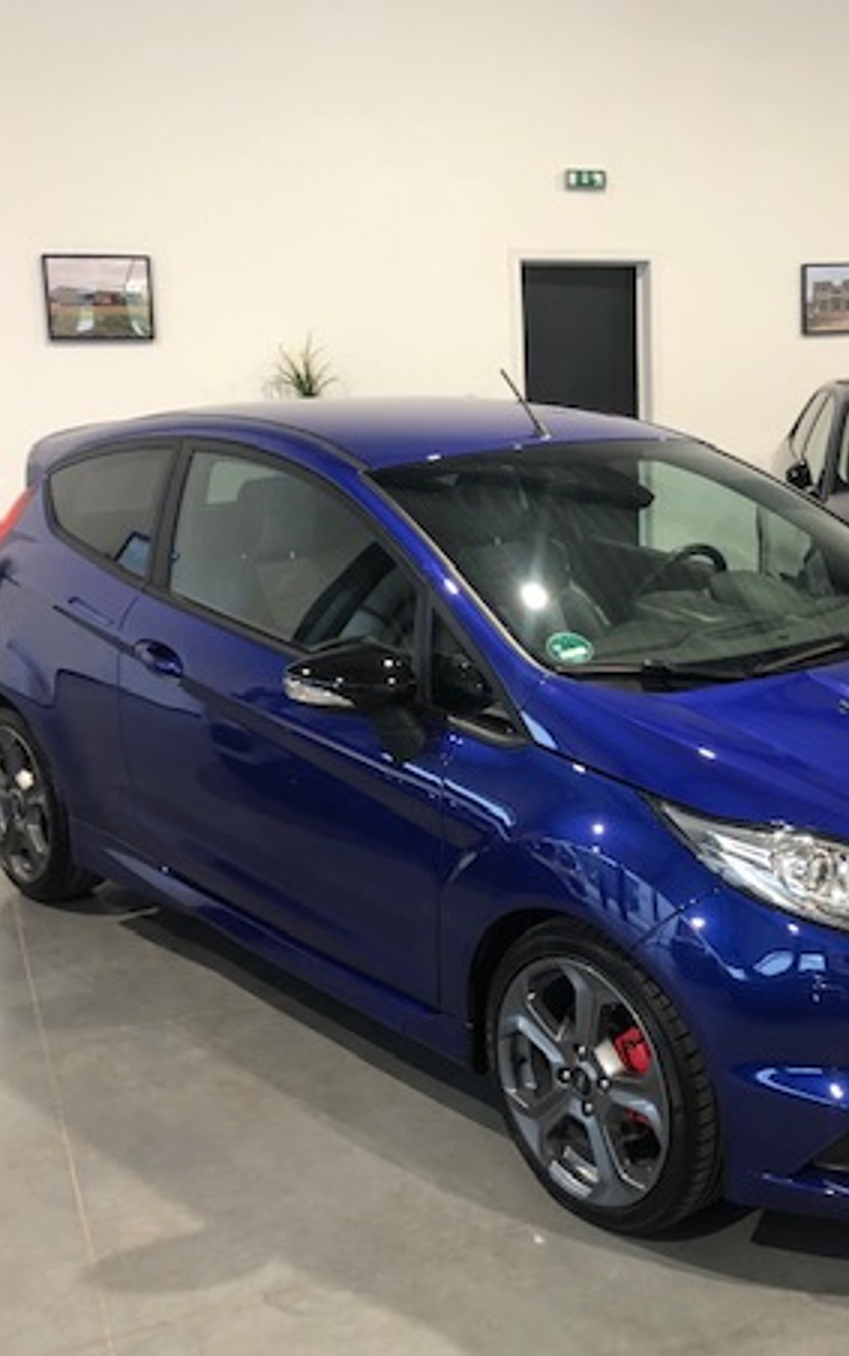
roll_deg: +0.4
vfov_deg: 47.2
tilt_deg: -13.5
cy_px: 690
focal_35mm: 42
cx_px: 669
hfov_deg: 29.9
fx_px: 1553
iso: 40
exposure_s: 1/17
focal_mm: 3.99
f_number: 1.8
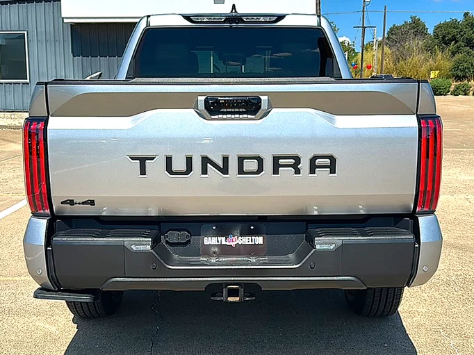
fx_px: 520
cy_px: 178
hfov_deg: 49.0
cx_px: 238
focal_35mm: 38
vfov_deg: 37.7
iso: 80
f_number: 1.78
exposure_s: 1/6289
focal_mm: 6.86
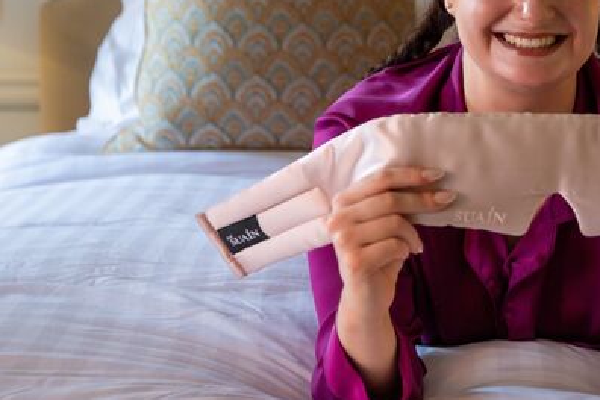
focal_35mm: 93
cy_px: 60
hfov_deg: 21.4
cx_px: 556
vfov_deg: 14.6
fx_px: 1550
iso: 1600
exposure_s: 1/100
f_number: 3.5
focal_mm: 46
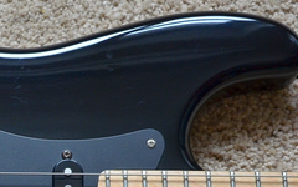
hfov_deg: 21.1
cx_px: -1
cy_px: 246
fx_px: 772
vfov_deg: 13.3
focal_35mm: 95
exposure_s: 1/60
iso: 500
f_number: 4
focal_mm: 18.5
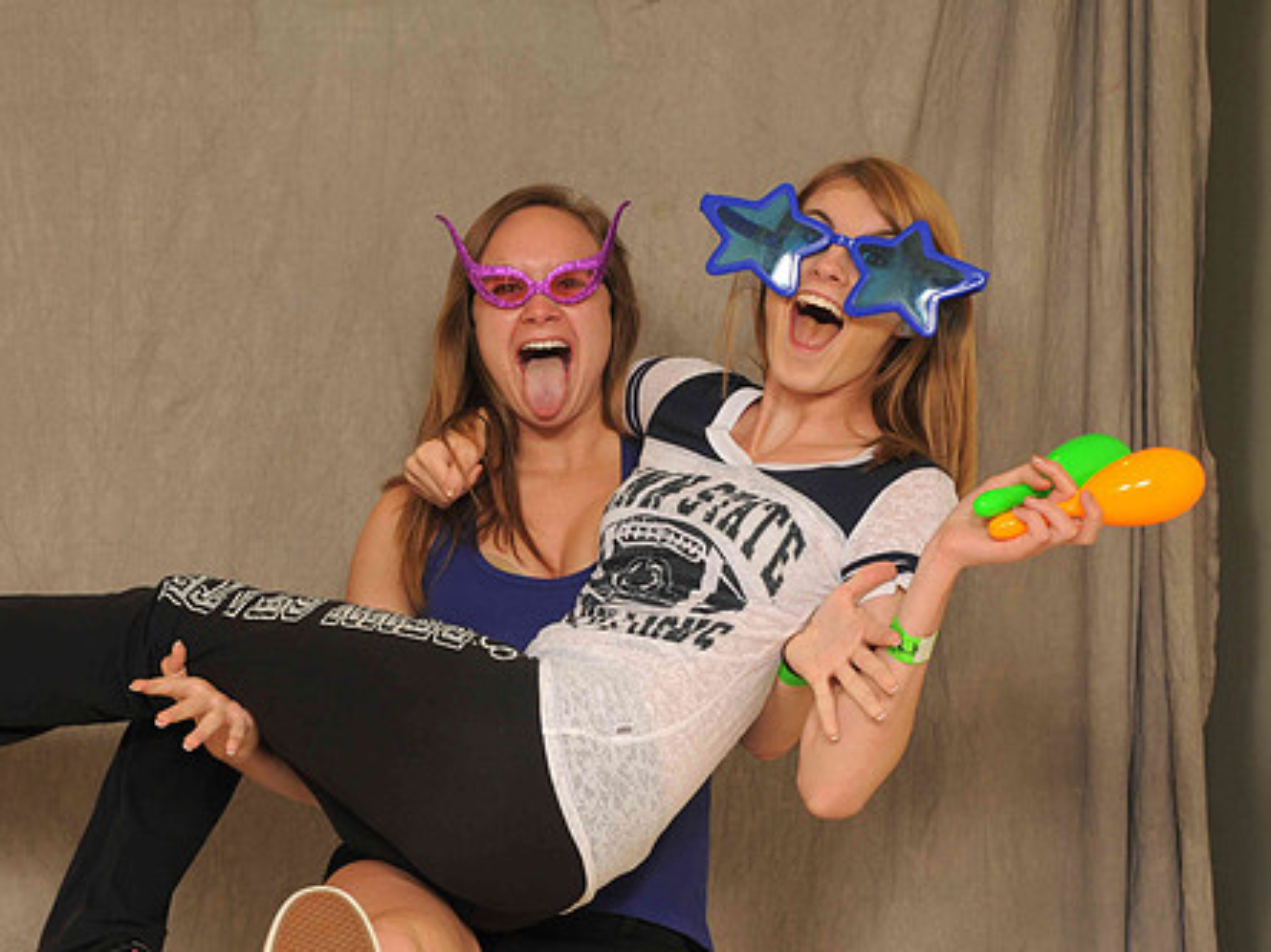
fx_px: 3047
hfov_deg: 23.5
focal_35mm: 83
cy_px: 541
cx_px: 459
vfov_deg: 17.8
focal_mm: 44
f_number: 6.3
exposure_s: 1/125
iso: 200
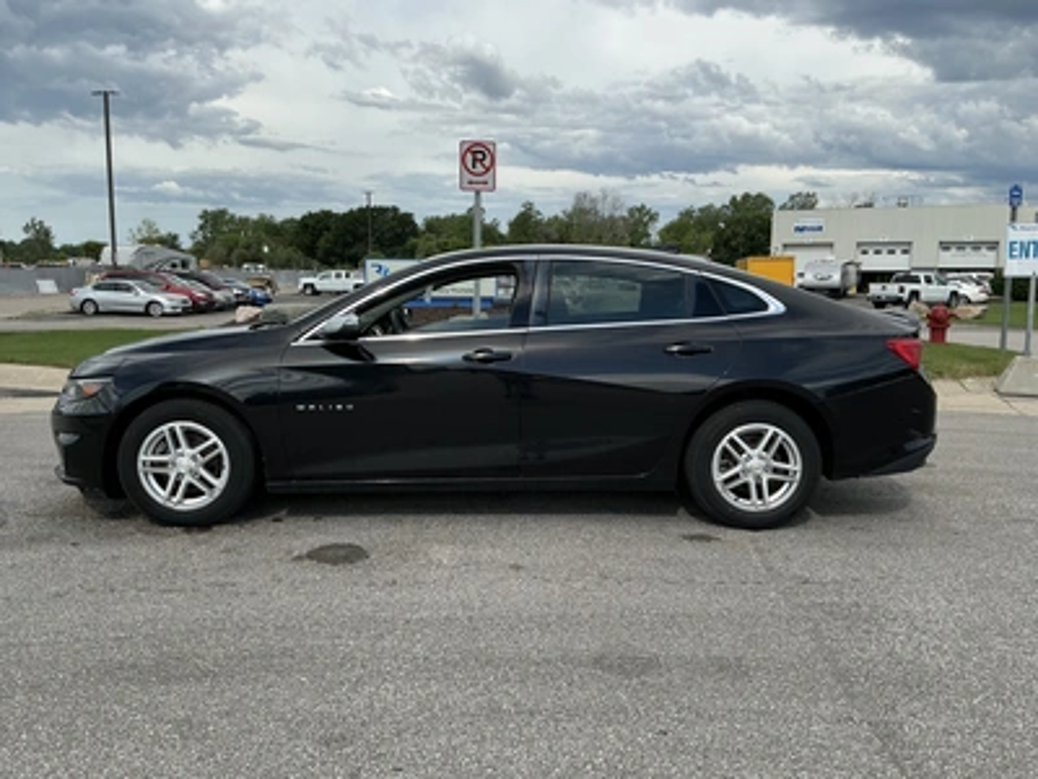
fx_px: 840
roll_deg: -0.4
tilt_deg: -3.9
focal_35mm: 28
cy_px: 390
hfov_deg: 63.4
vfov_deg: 49.7
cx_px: 519
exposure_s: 1/1626
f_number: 1.8
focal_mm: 3
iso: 25
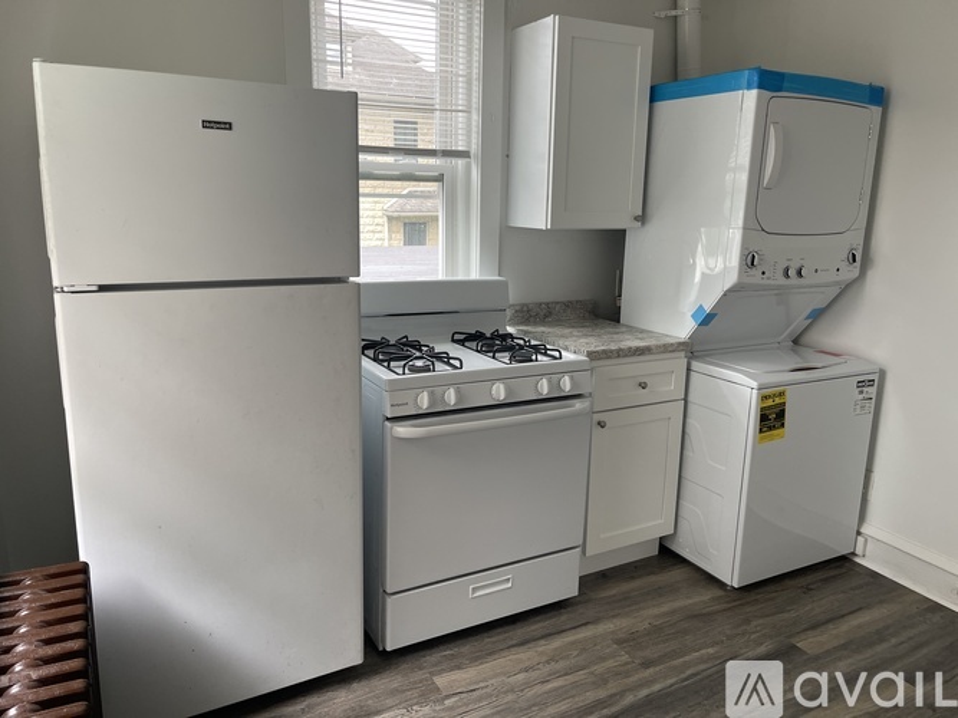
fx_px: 692
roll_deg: -1.3
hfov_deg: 69.4
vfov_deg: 54.9
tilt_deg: -13.9
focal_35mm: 25
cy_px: 359
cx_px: 479
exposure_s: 1/121
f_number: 1.6
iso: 100
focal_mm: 5.1
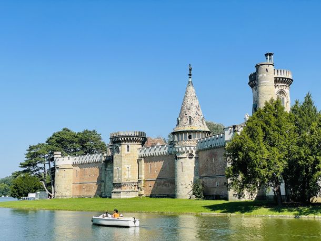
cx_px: 160
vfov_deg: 28.1
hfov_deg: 36.8
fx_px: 482
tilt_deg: +8.5
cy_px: 120
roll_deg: +2.2
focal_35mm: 52
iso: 25
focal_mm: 6
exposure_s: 1/1776
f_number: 2
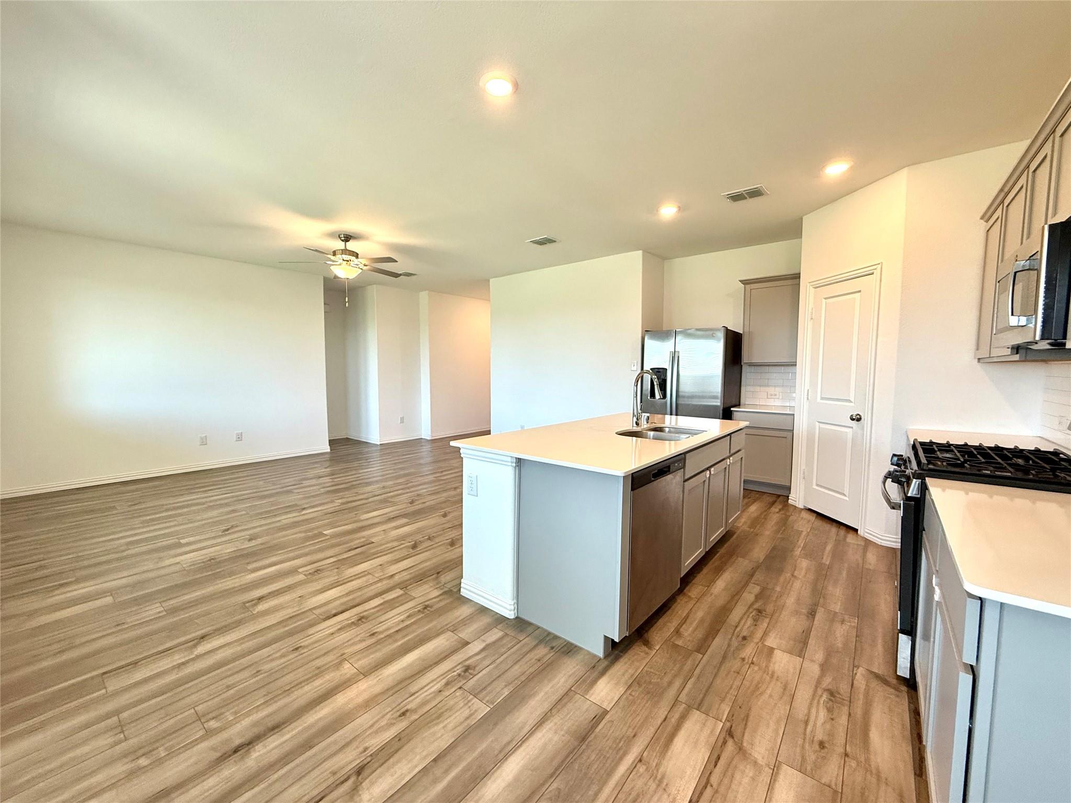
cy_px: 402
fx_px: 433
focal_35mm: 14
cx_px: 536
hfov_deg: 102.1
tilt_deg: -3.8
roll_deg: -0.1
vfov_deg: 85.7
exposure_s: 1/120
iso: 160
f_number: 2.2
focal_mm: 2.22
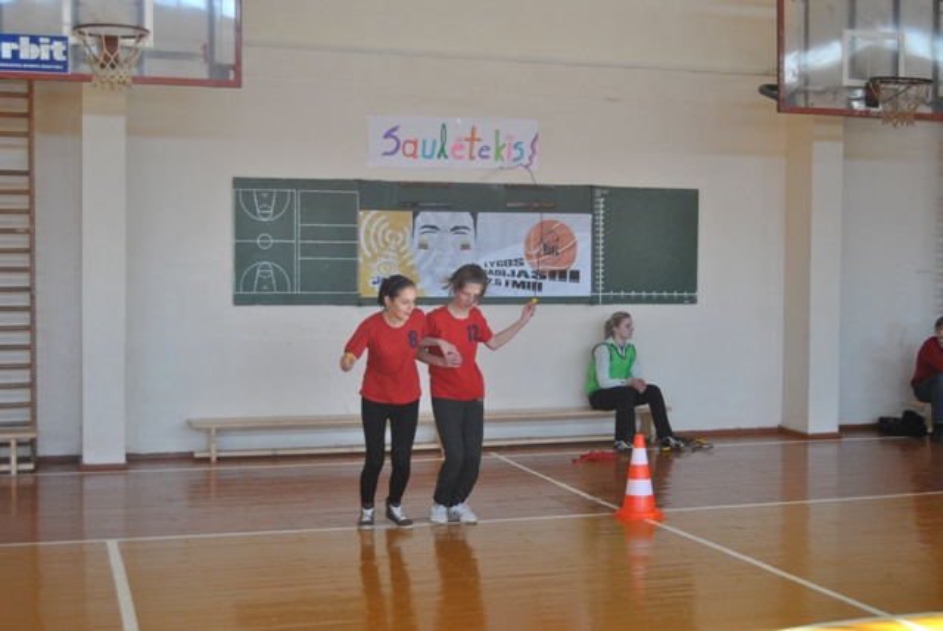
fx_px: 1258
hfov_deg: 41.1
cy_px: 316
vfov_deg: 28.1
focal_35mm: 48
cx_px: 472
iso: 800
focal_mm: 32
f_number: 4.5
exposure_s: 1/250
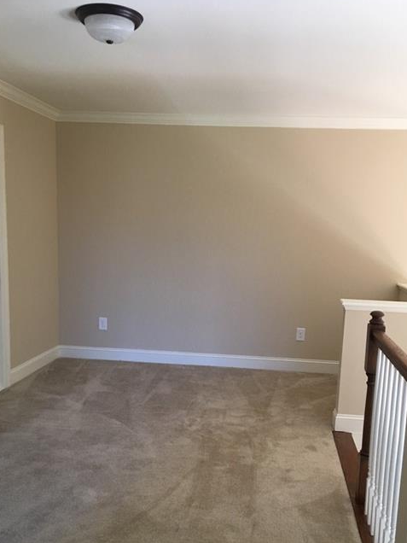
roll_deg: -2.2
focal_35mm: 35
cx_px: 212
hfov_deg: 40.7
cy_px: 318
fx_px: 549
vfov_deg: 52.4
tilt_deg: -8.9
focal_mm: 4.15
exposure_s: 1/15
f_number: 2.2
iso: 50
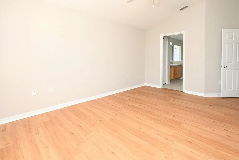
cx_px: 125
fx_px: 119
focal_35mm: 18
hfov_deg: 89.9
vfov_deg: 66.4
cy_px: 60
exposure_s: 1/125
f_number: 5.6
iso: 200
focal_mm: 14
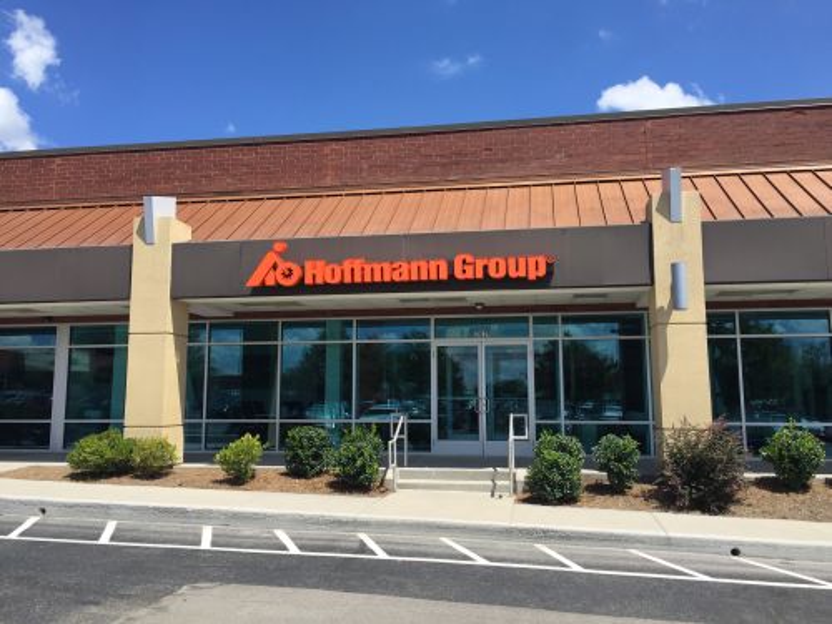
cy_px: 312
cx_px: 416
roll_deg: -0.4
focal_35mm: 29
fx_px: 697
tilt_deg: +7.6
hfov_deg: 61.7
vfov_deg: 48.2
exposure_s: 1/1883
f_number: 2.2
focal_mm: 4.15
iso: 32
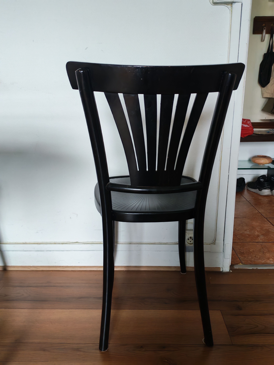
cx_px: 137
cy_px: 182
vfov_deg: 65.3
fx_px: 285
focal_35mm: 27
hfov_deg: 51.4
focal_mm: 6.12
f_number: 1.9
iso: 2000
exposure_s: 1/100
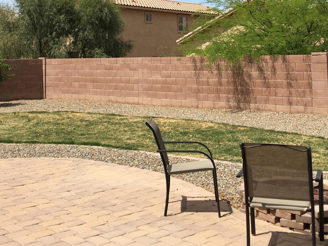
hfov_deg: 34.9
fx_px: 521
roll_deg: +0.6
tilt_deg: +5.2
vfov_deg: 25.7
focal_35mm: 55
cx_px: 174
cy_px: 25
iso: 25
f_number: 2.2
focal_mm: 4.15
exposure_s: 1/1789
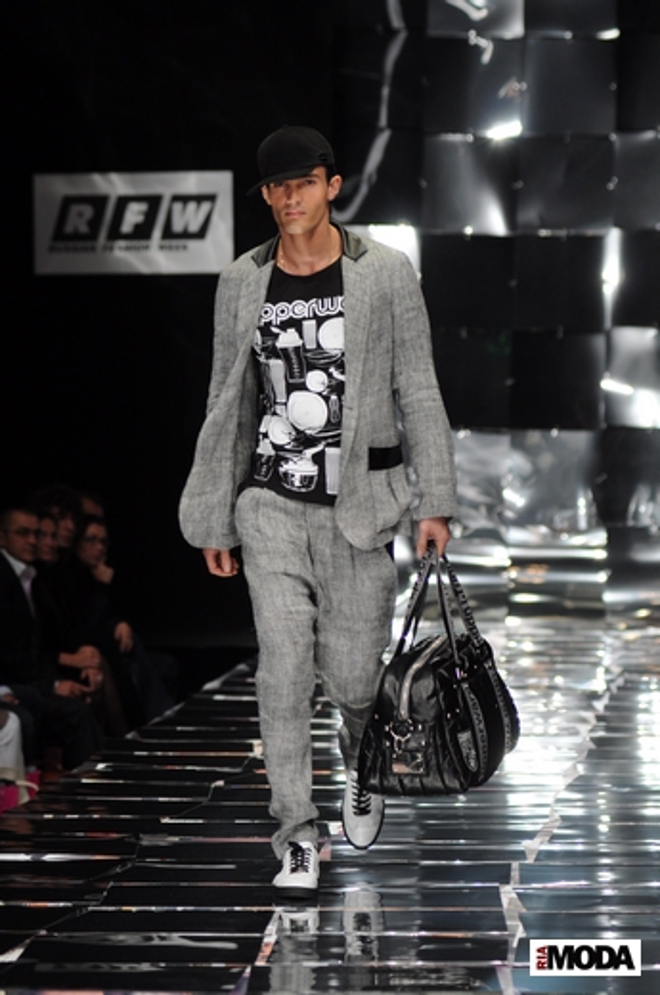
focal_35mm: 158
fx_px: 4345
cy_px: 498
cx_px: 330
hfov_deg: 8.7
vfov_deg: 13.1
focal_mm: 105
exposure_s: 1/250
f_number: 3.5
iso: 800
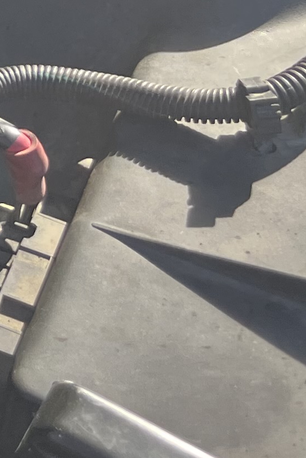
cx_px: -652
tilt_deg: -32.6
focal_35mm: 132
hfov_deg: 8.5
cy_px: -226
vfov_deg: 14.5
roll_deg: +3.0
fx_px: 1682
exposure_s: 1/260
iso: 40
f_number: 1.5
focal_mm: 5.7
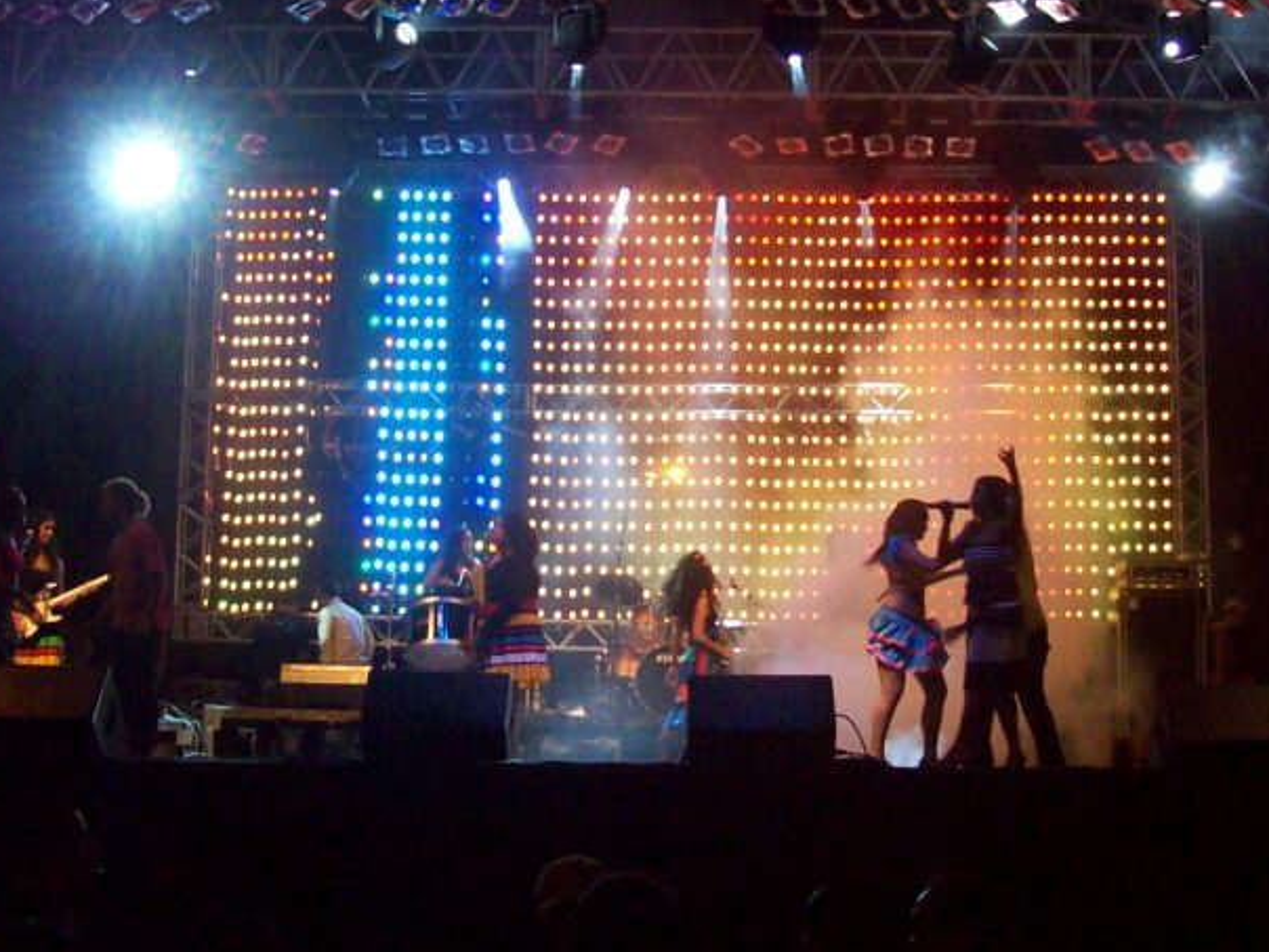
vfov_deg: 24.0
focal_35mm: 61
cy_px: 353
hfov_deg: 31.7
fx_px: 2236
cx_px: 645
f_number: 2.7
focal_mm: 6
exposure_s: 1/34.9
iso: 160
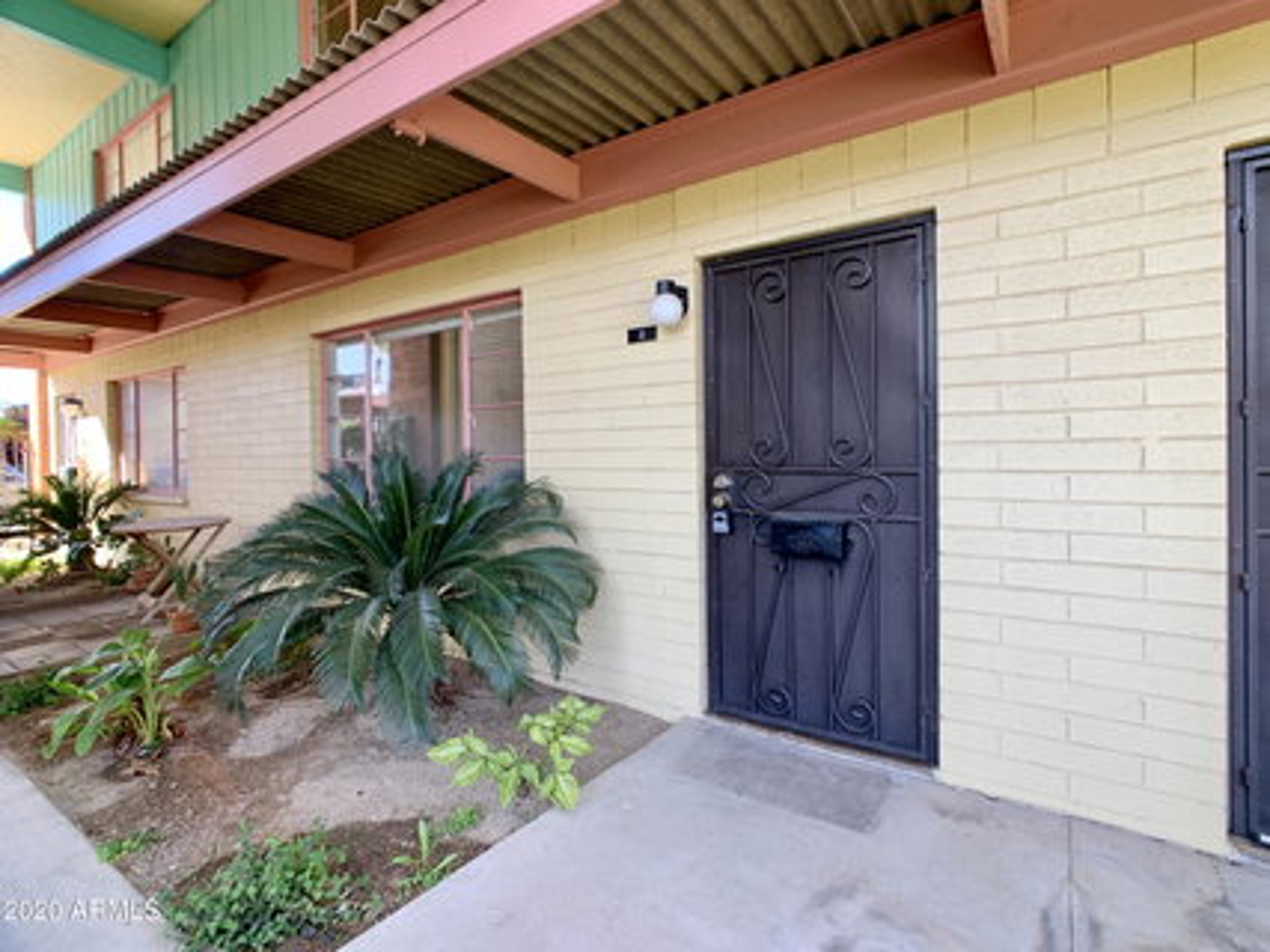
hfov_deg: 67.3
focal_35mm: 26
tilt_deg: -0.6
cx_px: 635
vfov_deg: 53.0
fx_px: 954
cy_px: 476
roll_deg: +0.4
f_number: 1.8
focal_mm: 4.25
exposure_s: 1/121
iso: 40
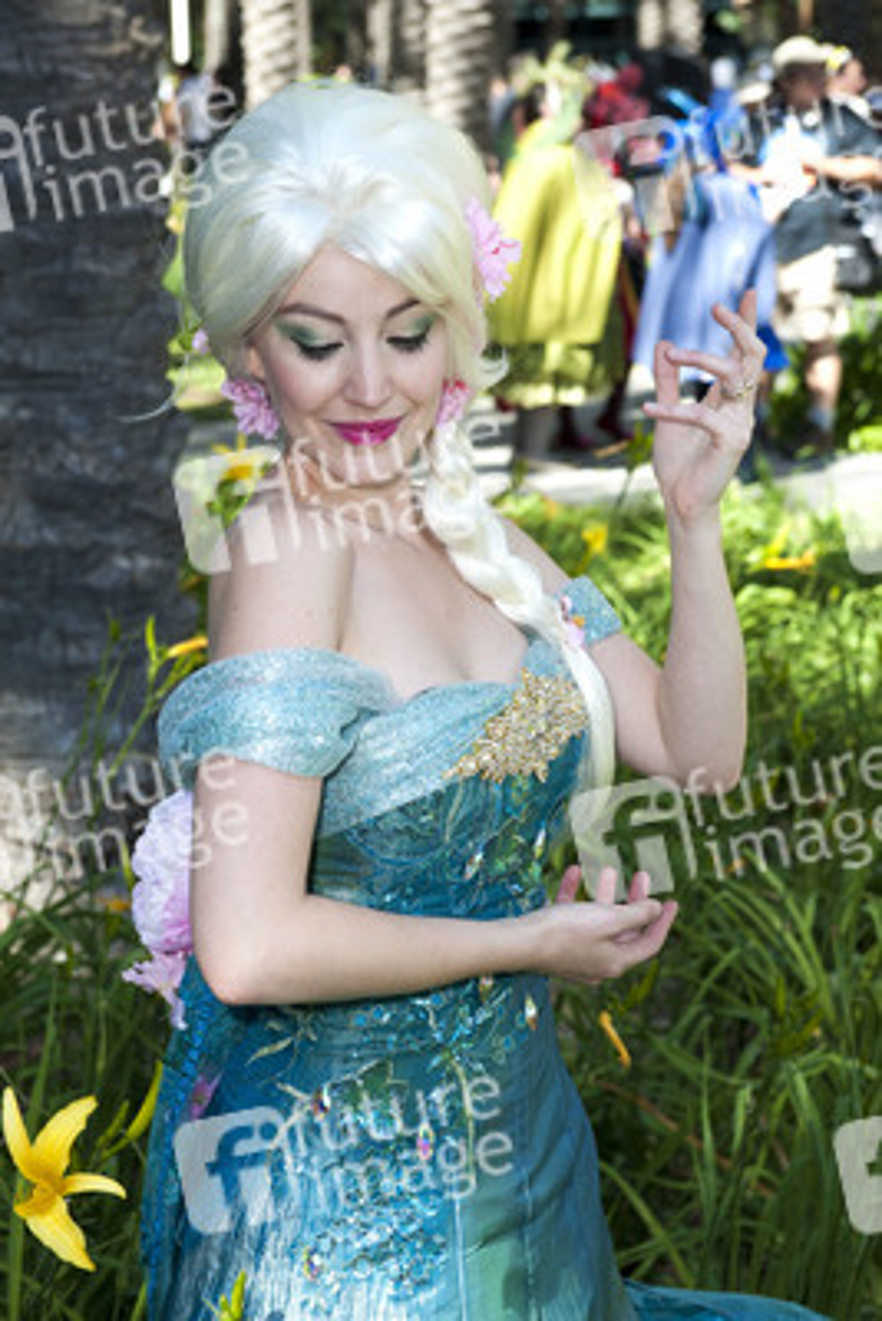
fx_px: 2570
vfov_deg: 28.8
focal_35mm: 70
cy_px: 660
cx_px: 441
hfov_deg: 19.5
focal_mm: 70
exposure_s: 1/400
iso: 400
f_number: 6.3
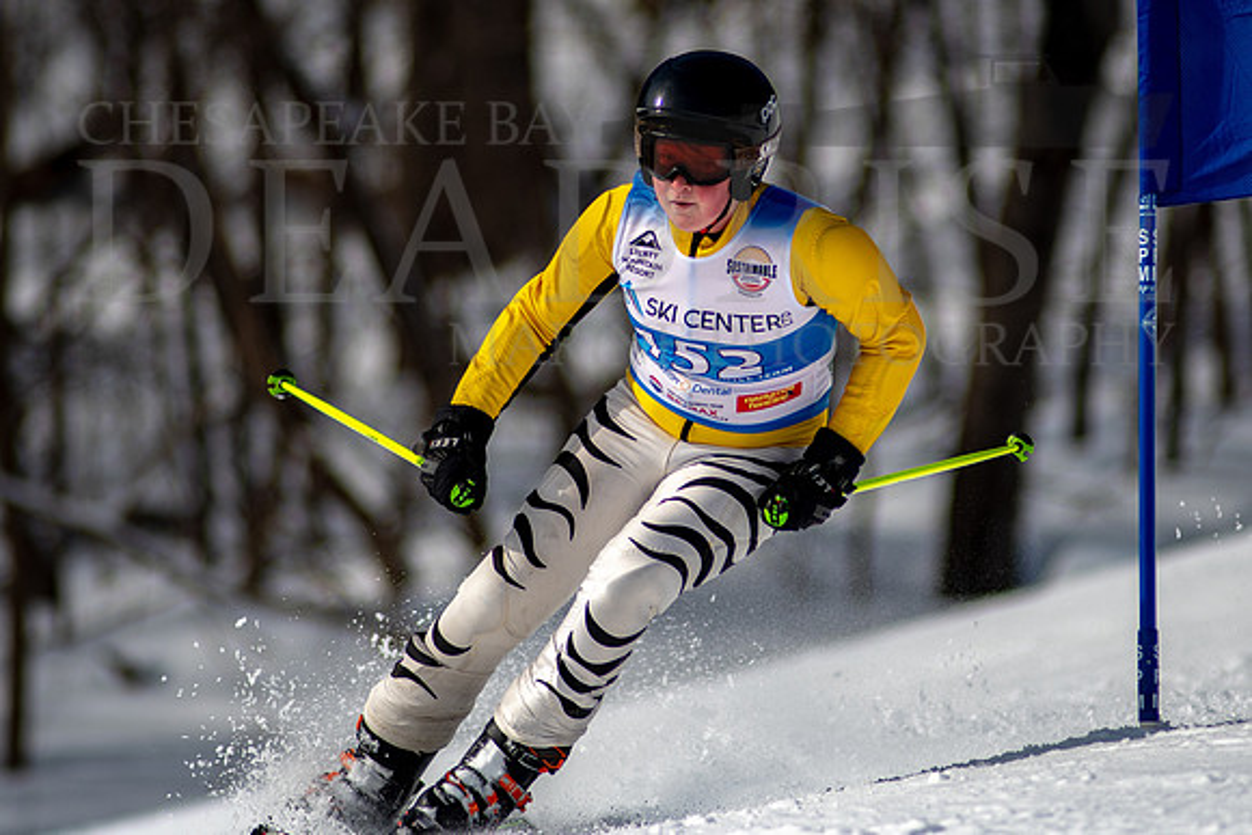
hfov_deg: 3.8
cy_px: 327
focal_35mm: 548
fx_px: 19052
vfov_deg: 2.5
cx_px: 762
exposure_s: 1/6400
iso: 100
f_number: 2.8
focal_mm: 300
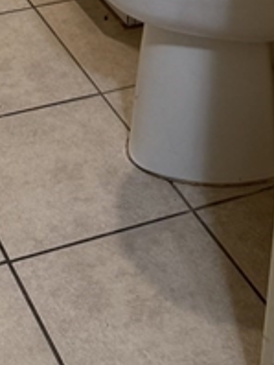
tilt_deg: -12.1
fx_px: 979
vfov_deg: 17.1
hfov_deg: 15.7
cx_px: 7
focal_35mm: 93
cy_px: -304
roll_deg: -1.6
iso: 125
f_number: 1.78
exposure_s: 1/60
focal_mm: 6.76
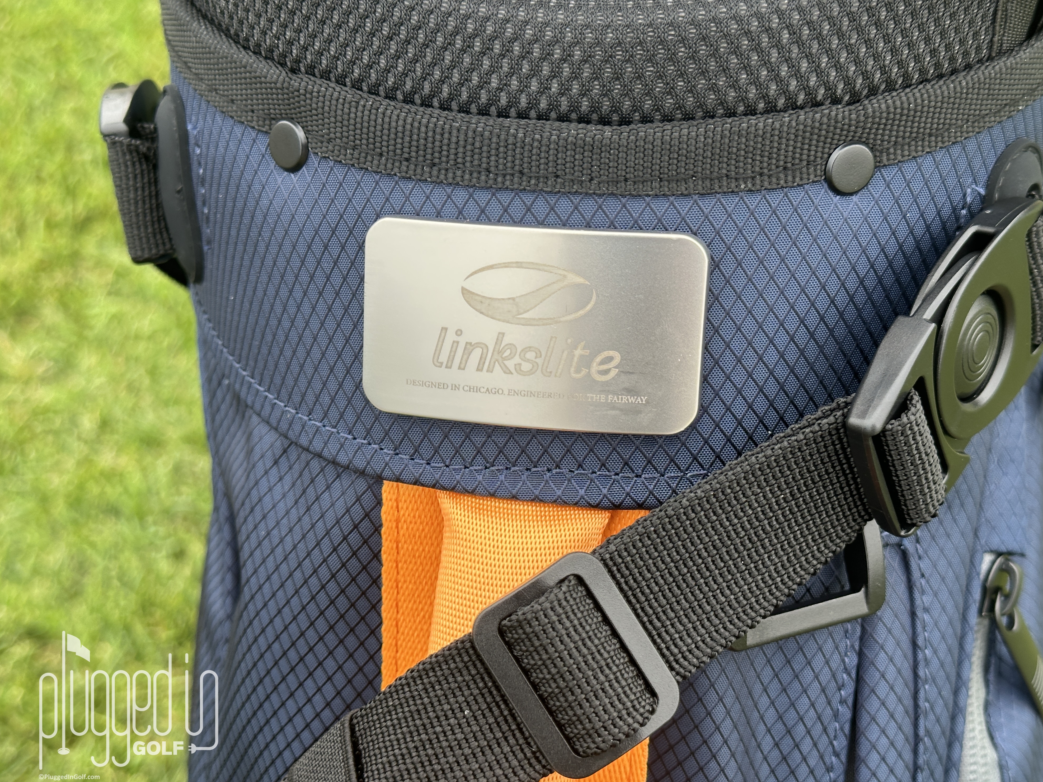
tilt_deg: -48.7
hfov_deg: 38.9
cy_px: 395
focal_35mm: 49
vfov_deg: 29.7
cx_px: 528
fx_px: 1476
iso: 50
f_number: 1.78
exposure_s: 1/144
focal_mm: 6.86
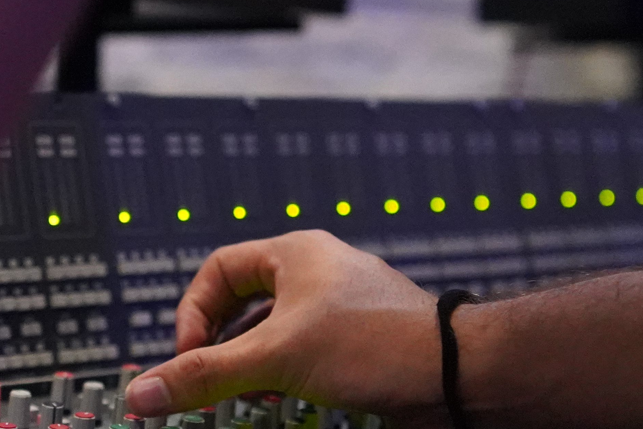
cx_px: 155
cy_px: 187
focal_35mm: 112
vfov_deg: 12.2
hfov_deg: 18.1
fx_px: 2000
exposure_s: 1/160
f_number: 2
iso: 12800
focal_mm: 35
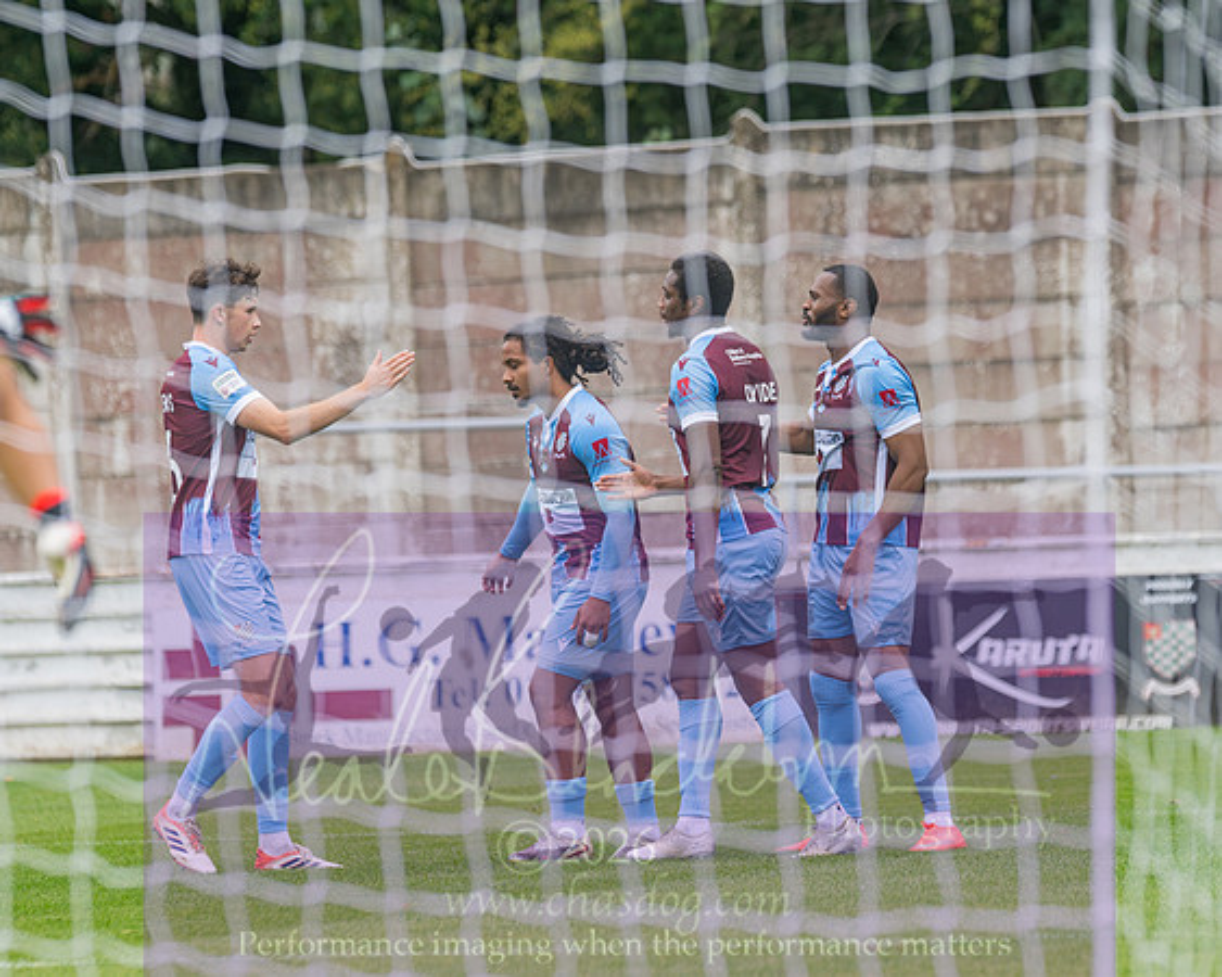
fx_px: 13483
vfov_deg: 4.1
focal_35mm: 373
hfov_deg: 5.2
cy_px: 490
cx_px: 721
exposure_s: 1/1250
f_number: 2.8
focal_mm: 220
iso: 450
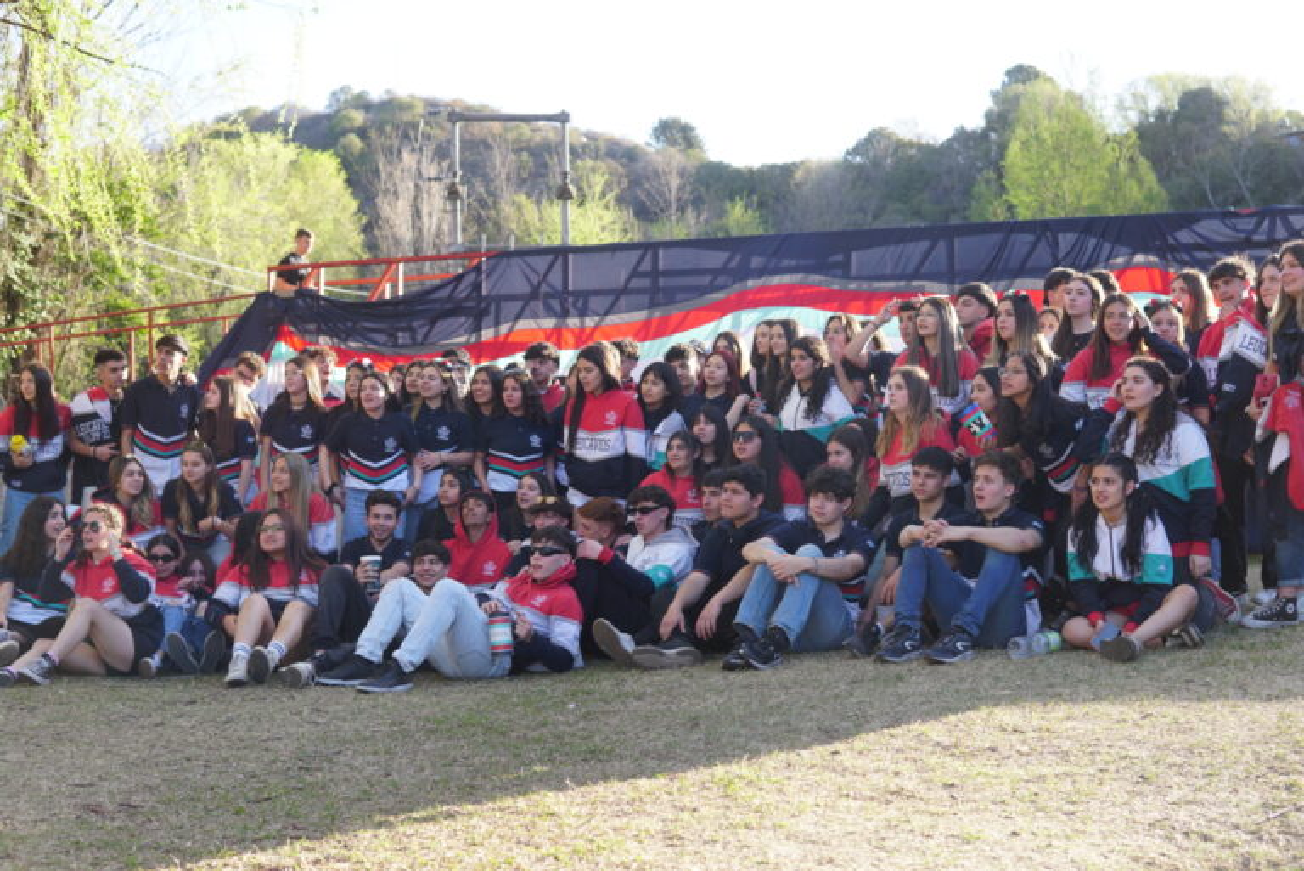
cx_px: 652
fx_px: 1631
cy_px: 436
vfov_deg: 29.9
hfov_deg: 43.6
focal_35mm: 45
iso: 100
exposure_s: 1/160
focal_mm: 30
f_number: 3.5
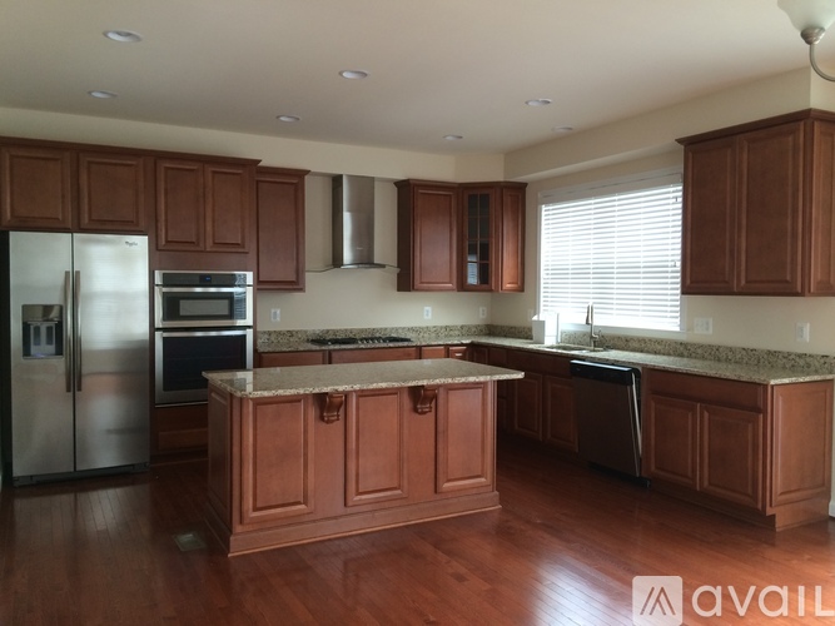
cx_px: 418
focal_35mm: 30
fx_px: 724
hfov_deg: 60.0
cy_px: 313
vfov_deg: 46.8
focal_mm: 4.12
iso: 100
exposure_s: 1/30
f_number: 2.2
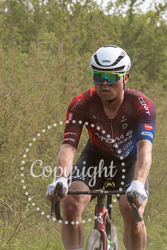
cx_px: 123
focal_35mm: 367
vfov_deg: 5.6
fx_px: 2551
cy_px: 126
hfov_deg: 3.7
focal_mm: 91
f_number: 5
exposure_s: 1/1000
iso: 160
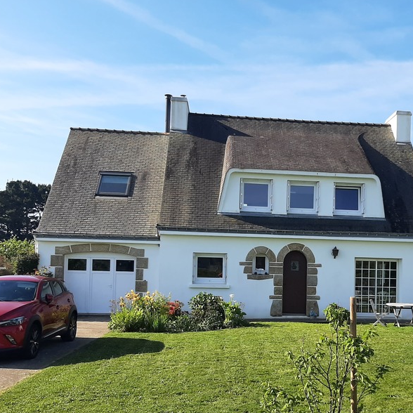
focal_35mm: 40
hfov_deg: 41.0
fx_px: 540
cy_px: 262
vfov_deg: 41.5
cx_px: 293
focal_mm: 3.93
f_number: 1.7
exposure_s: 1/1748
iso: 40
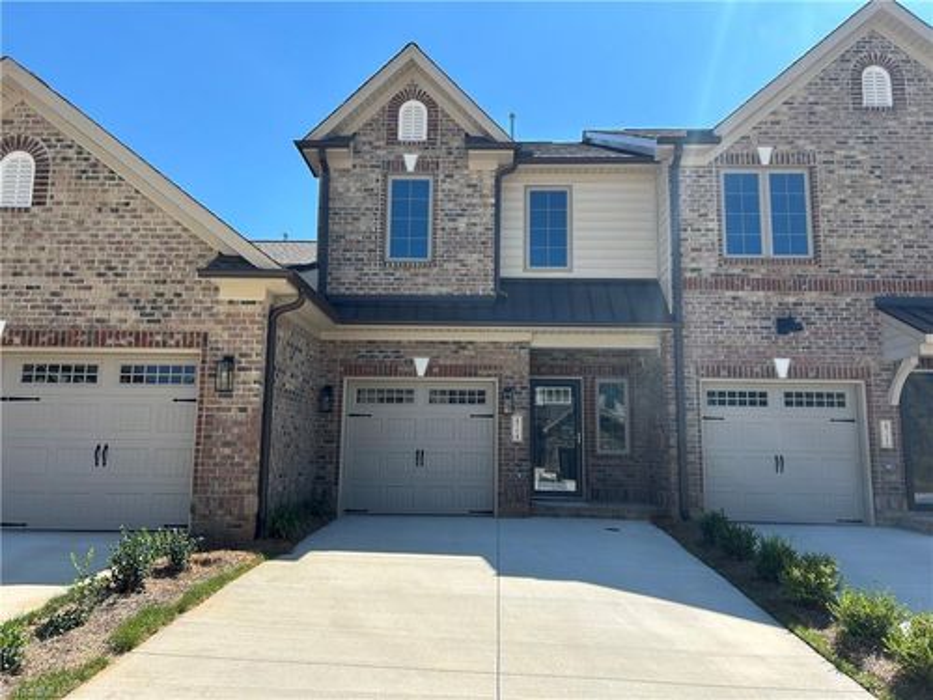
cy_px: 350
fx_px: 701
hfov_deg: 67.3
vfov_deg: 53.1
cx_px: 466
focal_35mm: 26
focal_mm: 5.7
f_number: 1.5
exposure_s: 1/2915
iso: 50
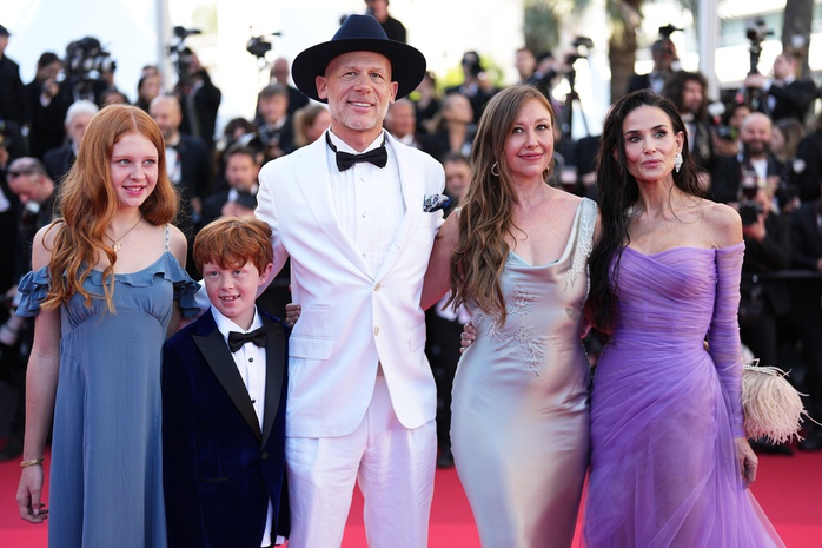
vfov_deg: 27.0
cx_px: 411
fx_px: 1141
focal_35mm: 50
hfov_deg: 39.6
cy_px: 274
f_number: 1.4
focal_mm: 50
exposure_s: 1/1000
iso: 160
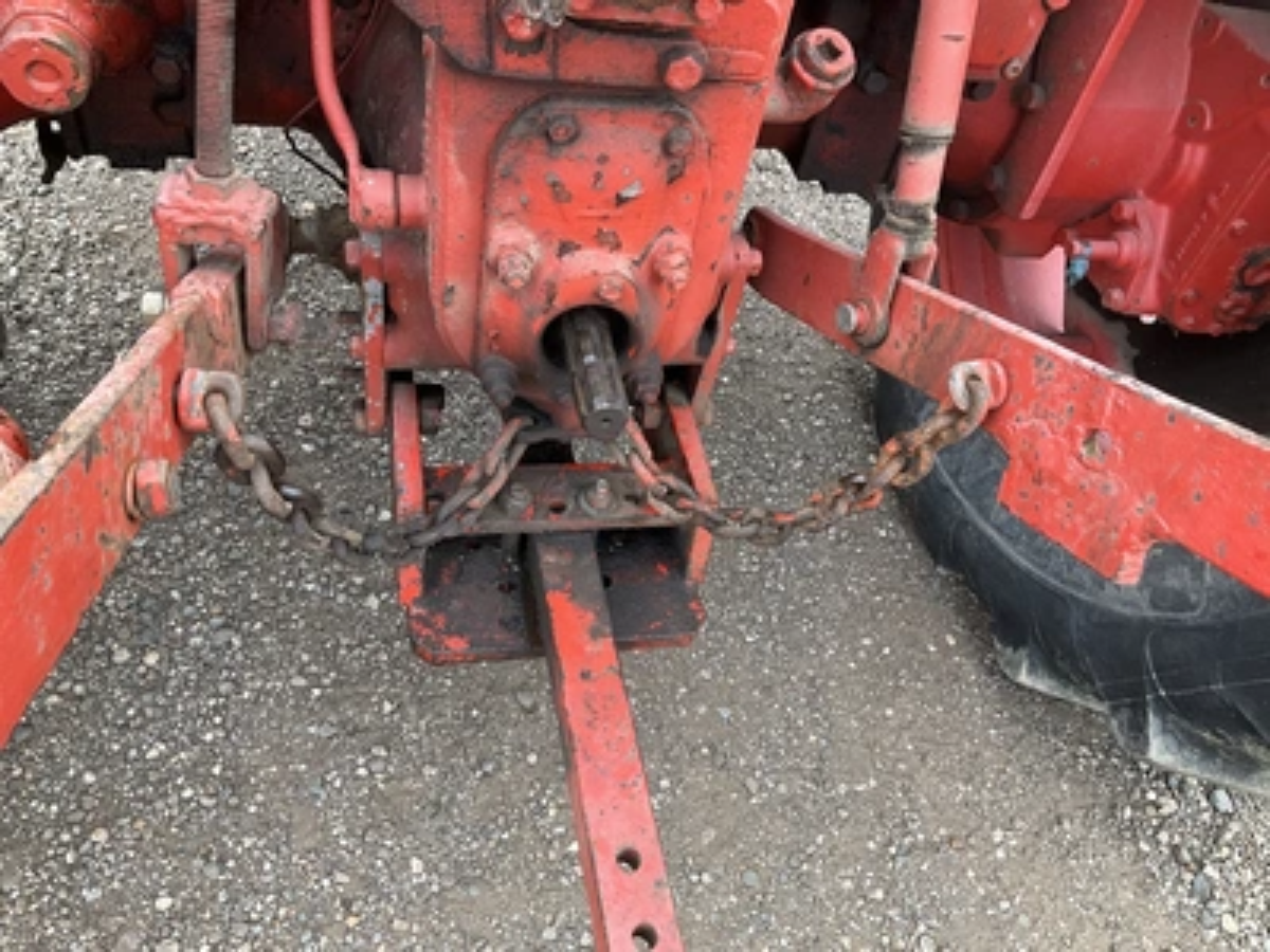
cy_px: 476
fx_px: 1064
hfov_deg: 61.7
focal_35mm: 29
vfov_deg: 48.2
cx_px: 635
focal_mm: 3
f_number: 1.8
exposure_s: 1/142
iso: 20
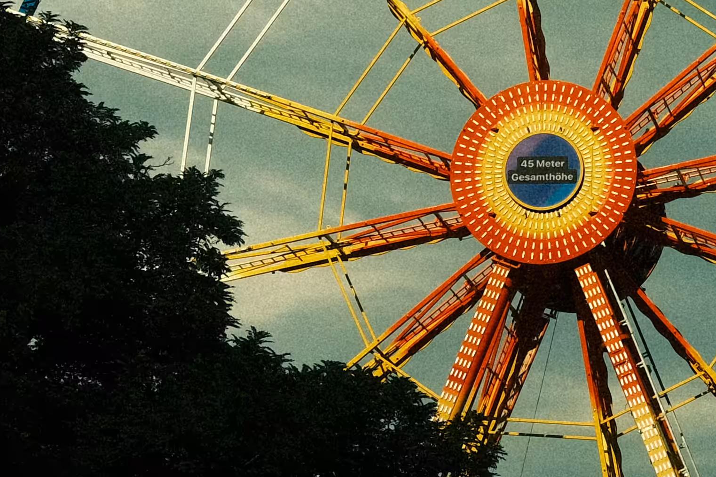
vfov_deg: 8.0
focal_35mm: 168
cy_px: -196
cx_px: 918
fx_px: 3341
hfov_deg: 11.9
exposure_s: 1/500
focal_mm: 27
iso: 320
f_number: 13
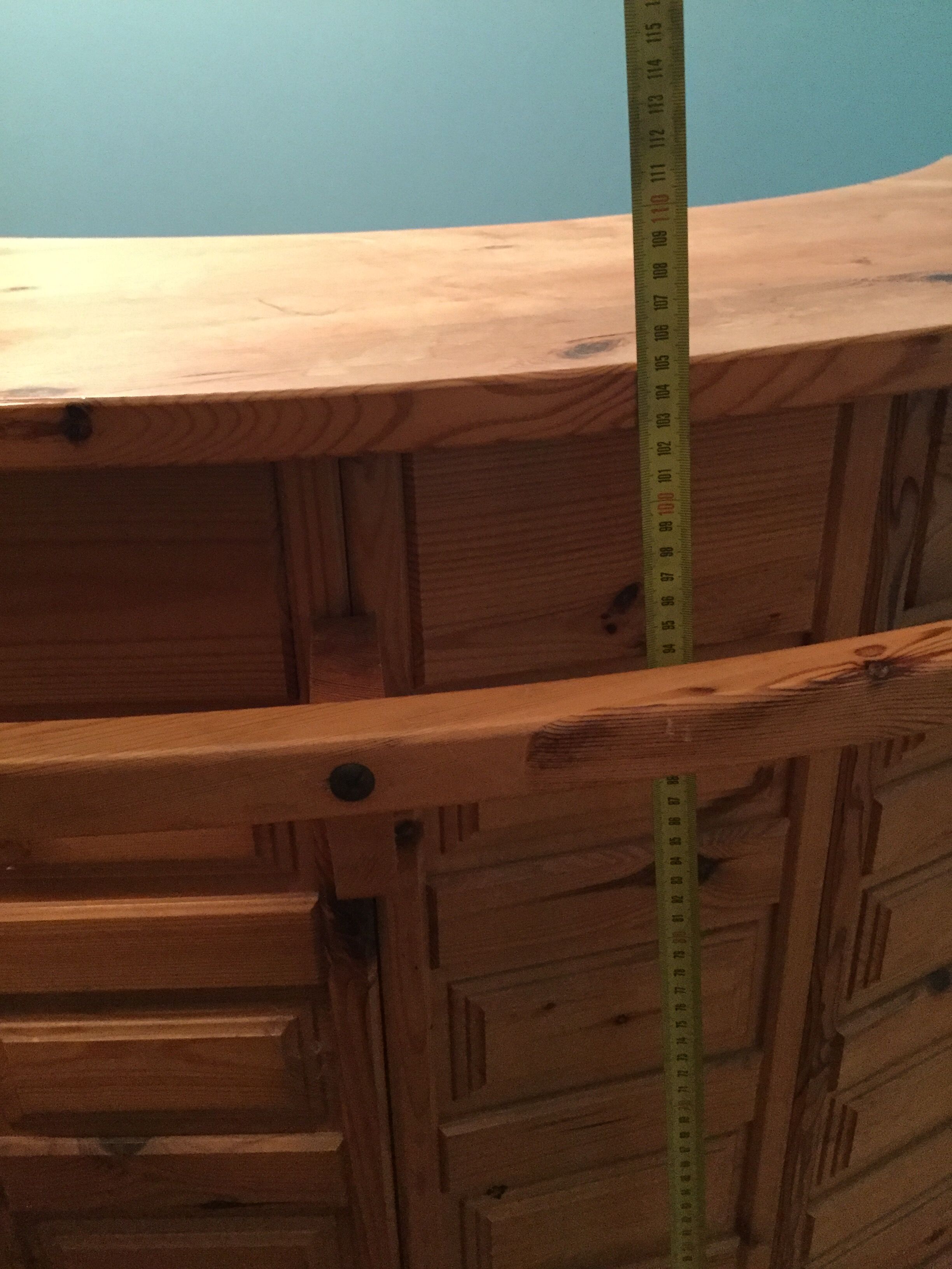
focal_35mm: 31
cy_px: 634
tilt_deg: -25.4
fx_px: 1137
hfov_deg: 45.4
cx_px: 476
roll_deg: +2.5
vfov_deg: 58.4
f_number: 2.4
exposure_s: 1/17
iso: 320
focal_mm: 3.3
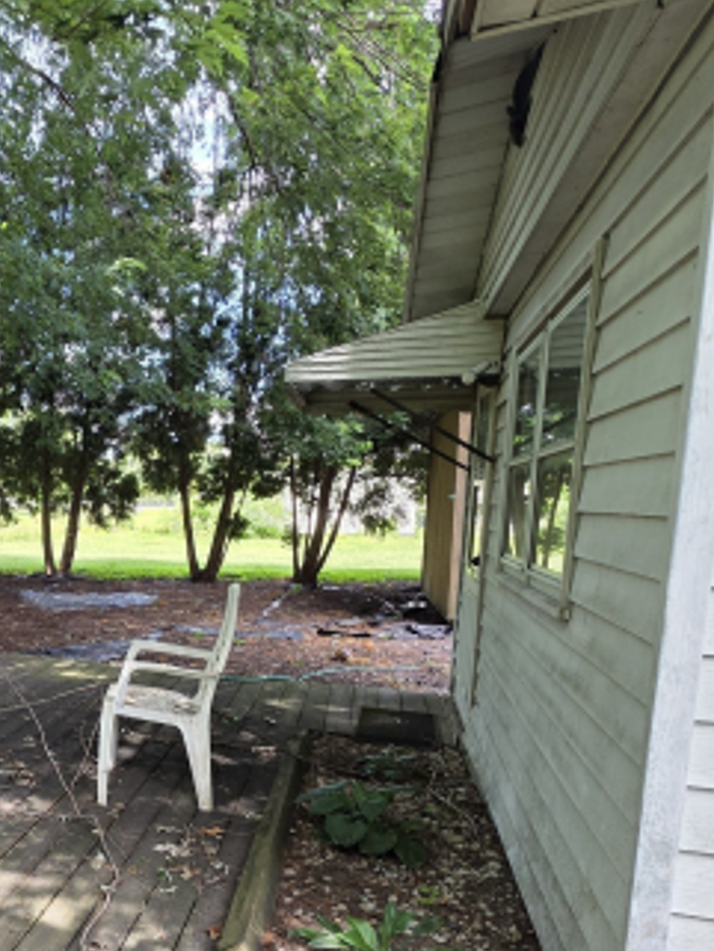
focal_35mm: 27
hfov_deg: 43.0
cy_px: 591
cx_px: -24
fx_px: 742
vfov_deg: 64.4
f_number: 1.9
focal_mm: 2.2
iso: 40
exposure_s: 1/120
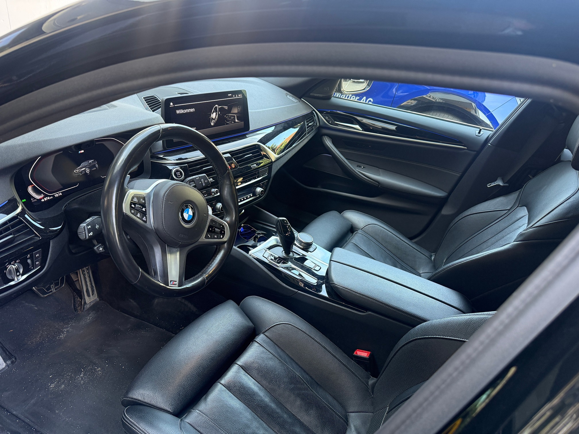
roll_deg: -9.1
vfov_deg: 56.8
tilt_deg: -29.6
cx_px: 290
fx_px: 401
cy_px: 217
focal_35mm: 24
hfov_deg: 71.6
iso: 200
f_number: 1.78
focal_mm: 6.76
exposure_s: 1/93
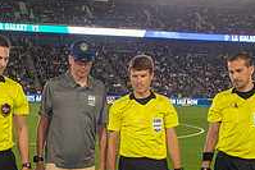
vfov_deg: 19.2
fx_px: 496
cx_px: 77
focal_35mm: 70
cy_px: 150
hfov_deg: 28.6
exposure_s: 1/200
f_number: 7.1
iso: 640
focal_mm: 24
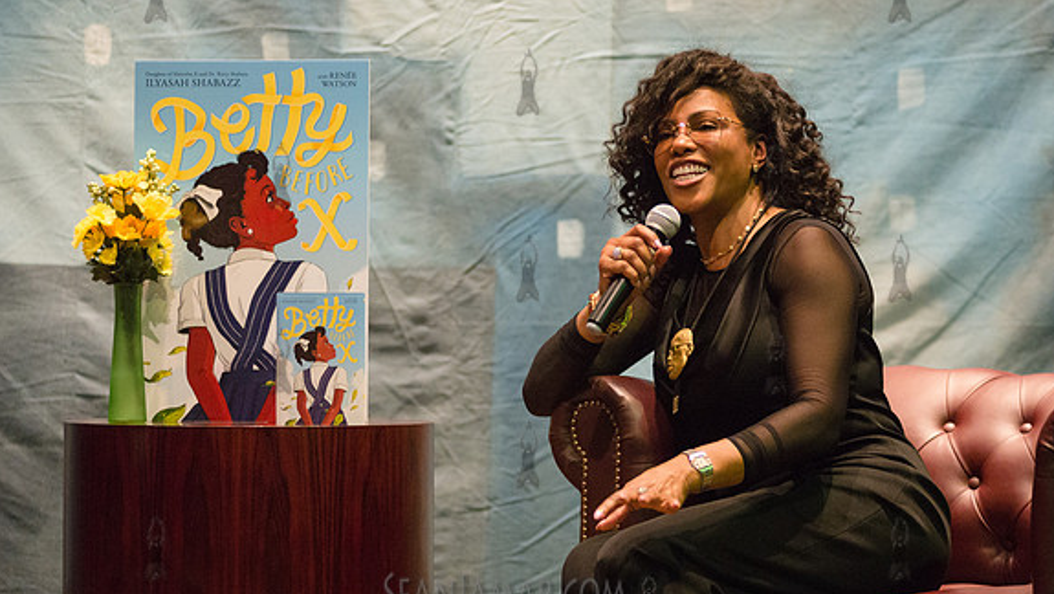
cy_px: 247
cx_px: 588
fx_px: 4110
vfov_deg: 8.3
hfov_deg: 14.6
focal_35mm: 147
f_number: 2.8
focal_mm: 120
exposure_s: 1/250
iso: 4000
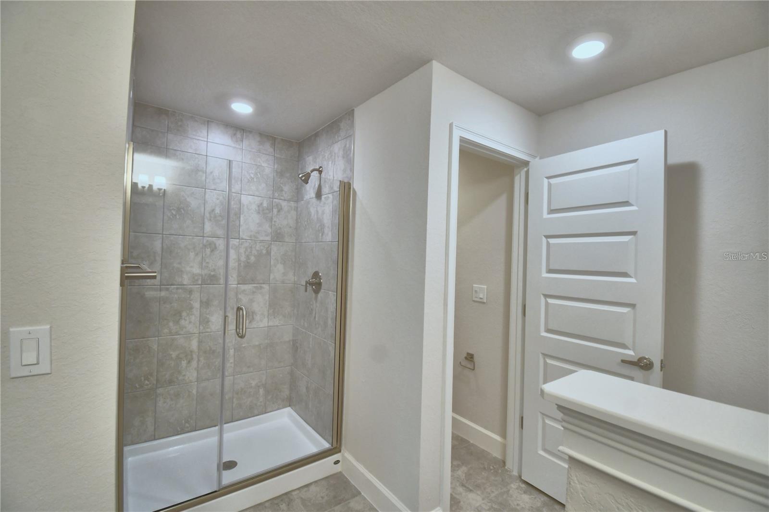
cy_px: 256
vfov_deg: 77.3
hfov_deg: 100.4
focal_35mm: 15
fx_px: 320
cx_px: 384
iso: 400
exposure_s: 1/50
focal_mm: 10
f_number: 4.5
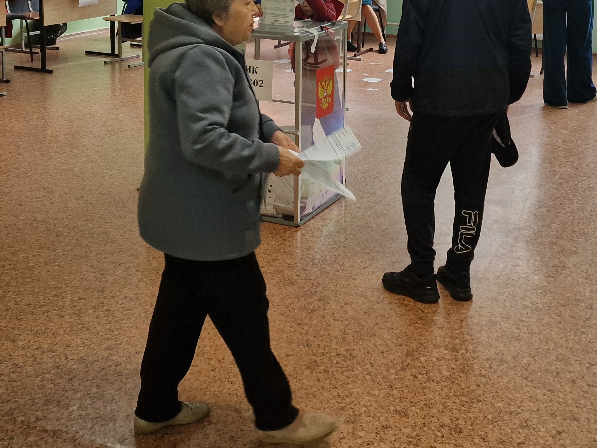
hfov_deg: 35.5
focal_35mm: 54
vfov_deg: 26.2
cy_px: 50
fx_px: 931
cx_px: 325
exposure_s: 1/100
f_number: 1.8
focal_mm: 6.4
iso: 200
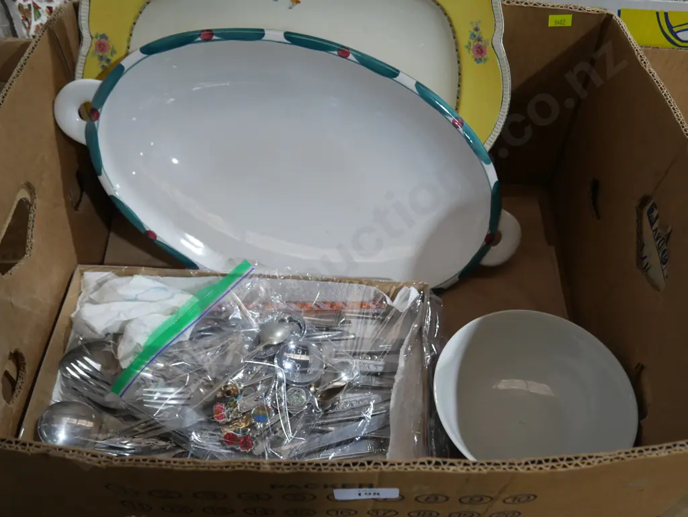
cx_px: 344
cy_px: 258
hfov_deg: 53.9
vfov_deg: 41.8
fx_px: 676
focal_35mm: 34
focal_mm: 17
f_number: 4
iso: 640
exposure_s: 1/60
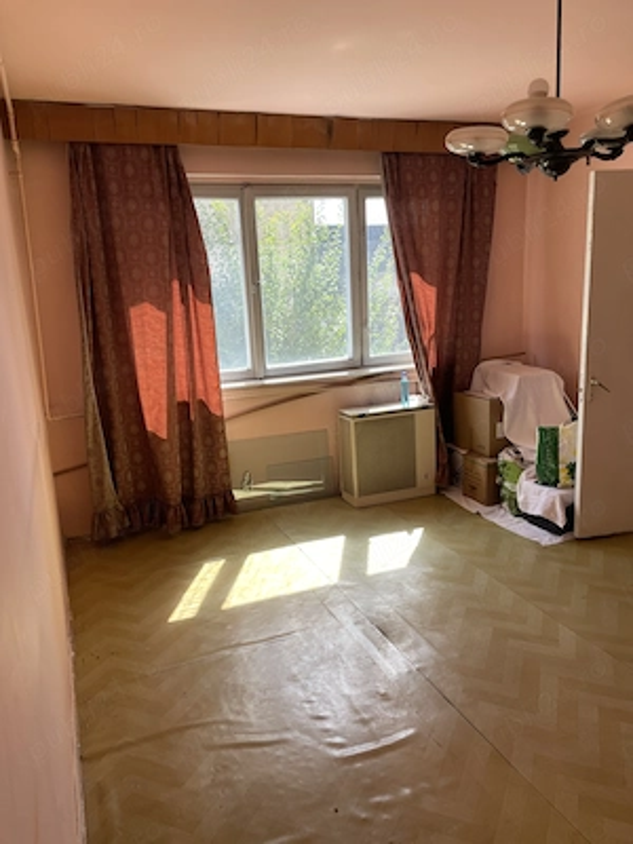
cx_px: 316
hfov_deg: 53.1
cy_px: 422
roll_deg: +4.1
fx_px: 634
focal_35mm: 26
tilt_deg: -14.0
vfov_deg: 67.3
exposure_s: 1/225
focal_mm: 4.2
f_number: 1.6
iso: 32
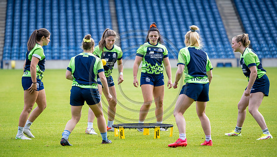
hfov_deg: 9.8
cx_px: 137
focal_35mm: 219
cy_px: 80
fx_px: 1610
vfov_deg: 5.6
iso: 1000
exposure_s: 1/1250
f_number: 3.2
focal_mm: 185
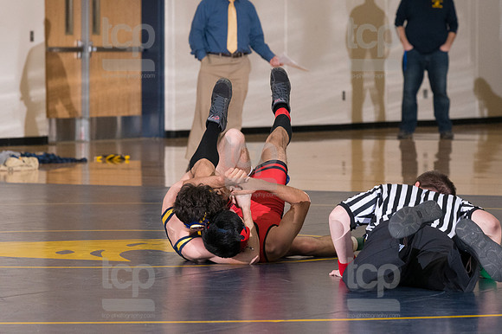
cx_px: 251
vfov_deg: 5.9
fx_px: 3233
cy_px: 167
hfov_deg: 8.9
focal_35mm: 232
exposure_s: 1/250
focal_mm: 155
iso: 2000
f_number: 5.6
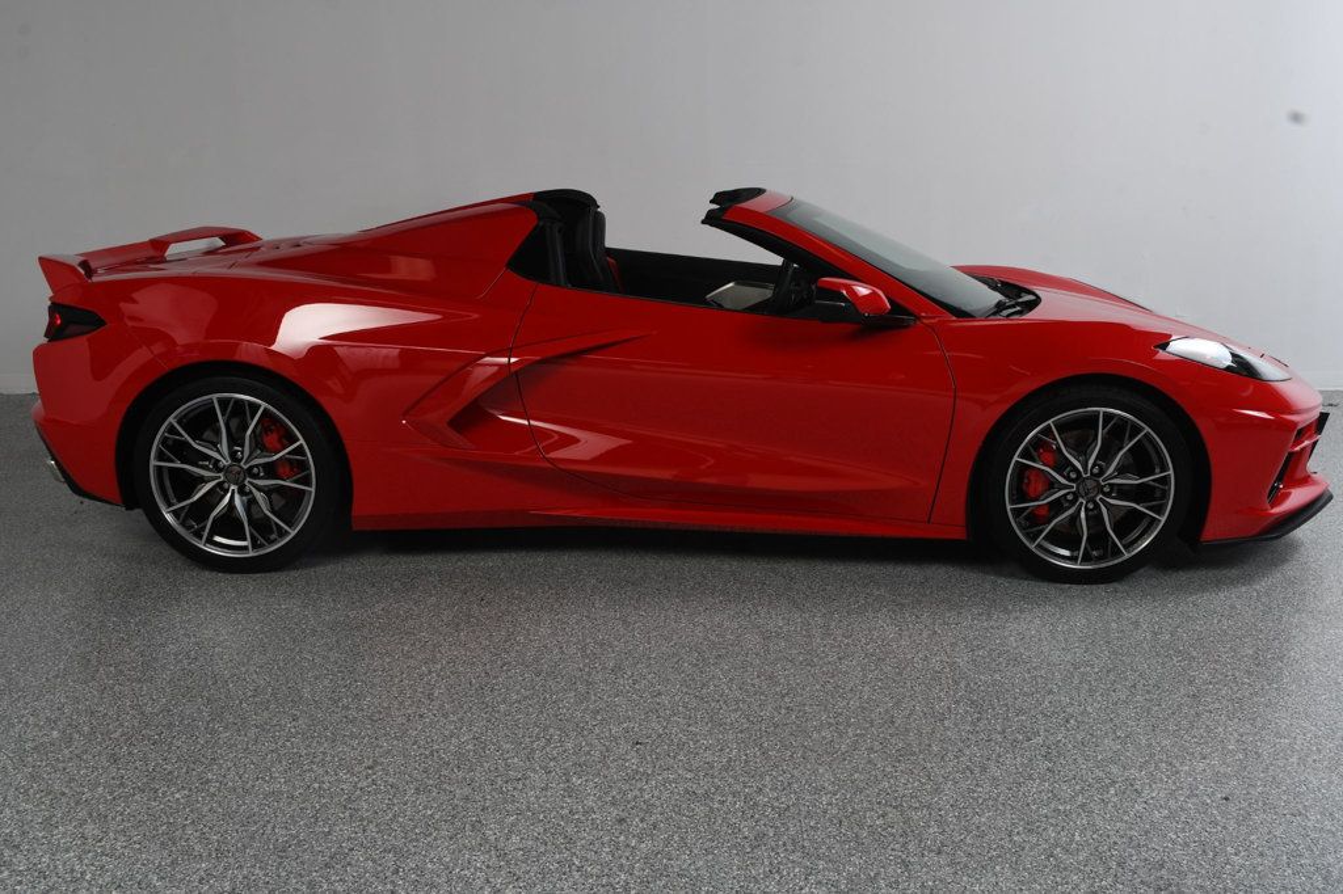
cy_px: 447
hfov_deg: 53.1
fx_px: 1342
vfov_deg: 36.8
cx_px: 672
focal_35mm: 36
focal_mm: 24
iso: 100
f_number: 13
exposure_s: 1/160
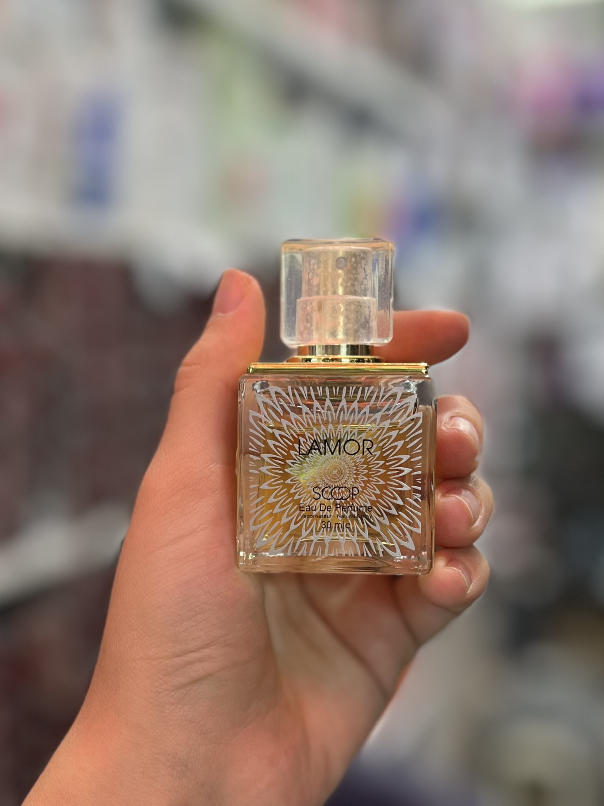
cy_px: 479
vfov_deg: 38.1
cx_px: 235
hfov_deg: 29.0
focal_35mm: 50
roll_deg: +1.1
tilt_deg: -8.6
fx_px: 1164
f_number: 1.6
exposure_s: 1/100
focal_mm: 5.1
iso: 64
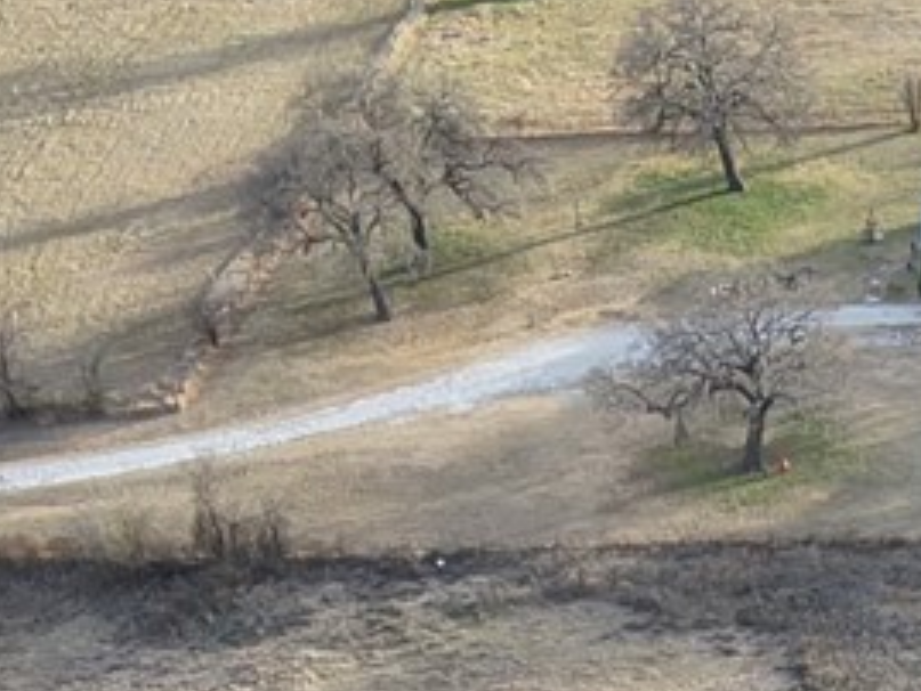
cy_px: 2391
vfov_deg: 7.2
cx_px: 1732
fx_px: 4552
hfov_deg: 10.7
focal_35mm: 171
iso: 100
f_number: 1.8
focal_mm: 8.67
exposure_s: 1/320
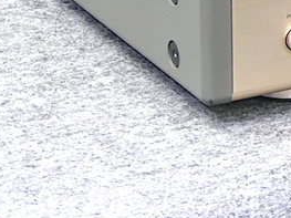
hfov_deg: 5.1
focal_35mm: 387
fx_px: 3252
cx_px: 428
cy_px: -176
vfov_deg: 3.8
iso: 100
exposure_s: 1/2
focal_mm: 19
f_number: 5.1
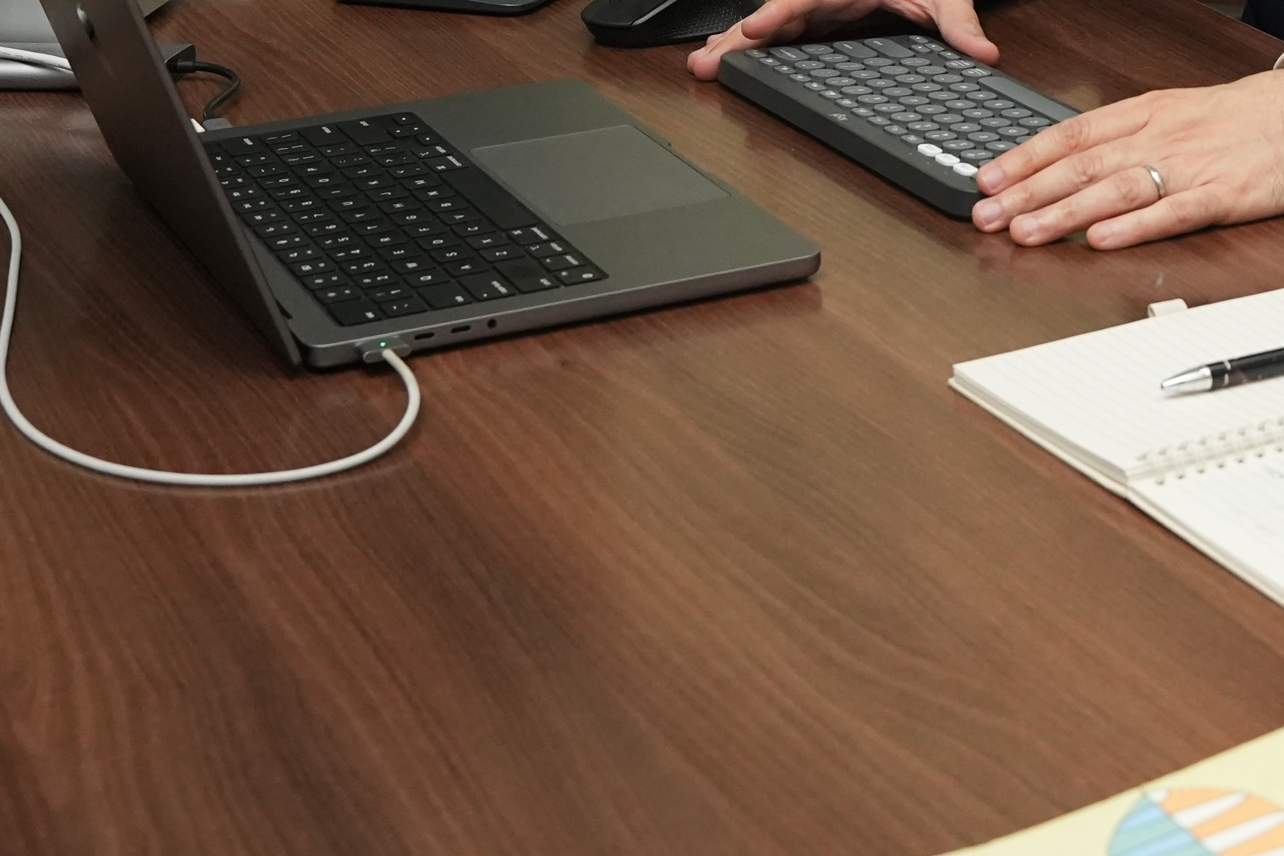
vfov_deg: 13.8
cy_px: -293
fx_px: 3394
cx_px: 1504
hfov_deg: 20.2
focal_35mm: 95
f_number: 5.6
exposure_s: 1/160
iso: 3200
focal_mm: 30.7
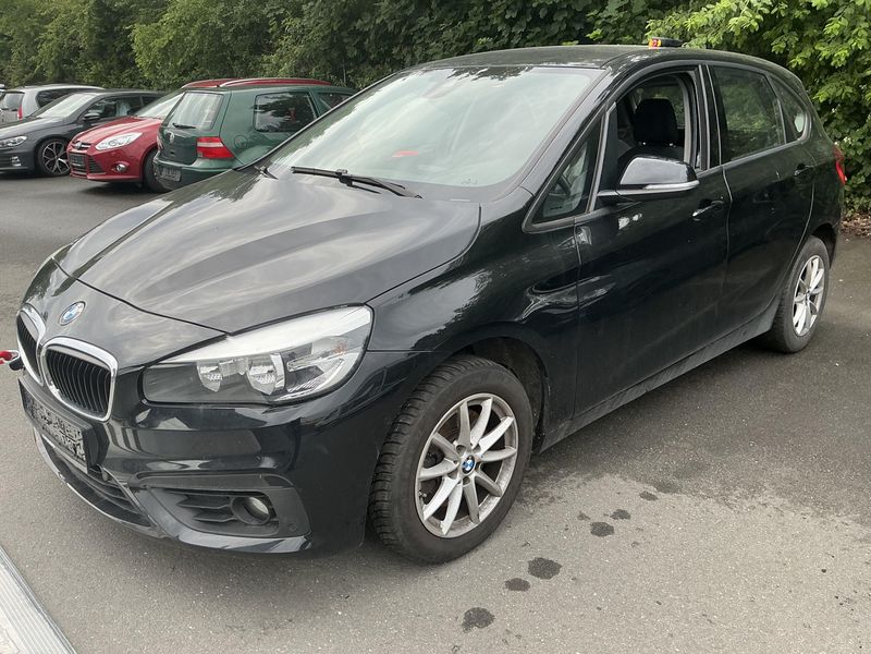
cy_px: 327
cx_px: 436
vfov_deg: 49.7
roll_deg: -1.7
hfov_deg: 63.4
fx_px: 705
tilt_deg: -15.6
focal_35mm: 28
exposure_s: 1/214
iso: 20
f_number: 1.8
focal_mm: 3
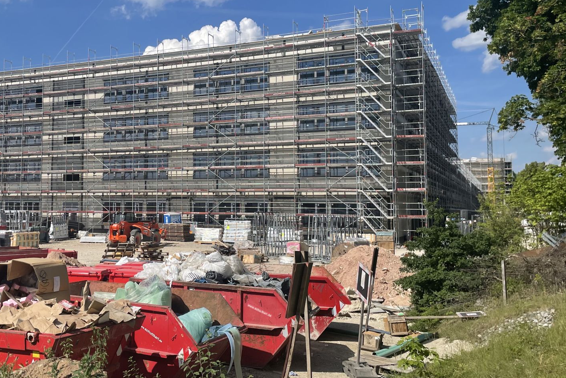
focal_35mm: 39
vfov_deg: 34.2
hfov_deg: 48.4
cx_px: 174
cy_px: 164
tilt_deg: +3.7
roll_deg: -0.5
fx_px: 613
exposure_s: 1/5051
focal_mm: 4.2
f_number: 1.6
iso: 32
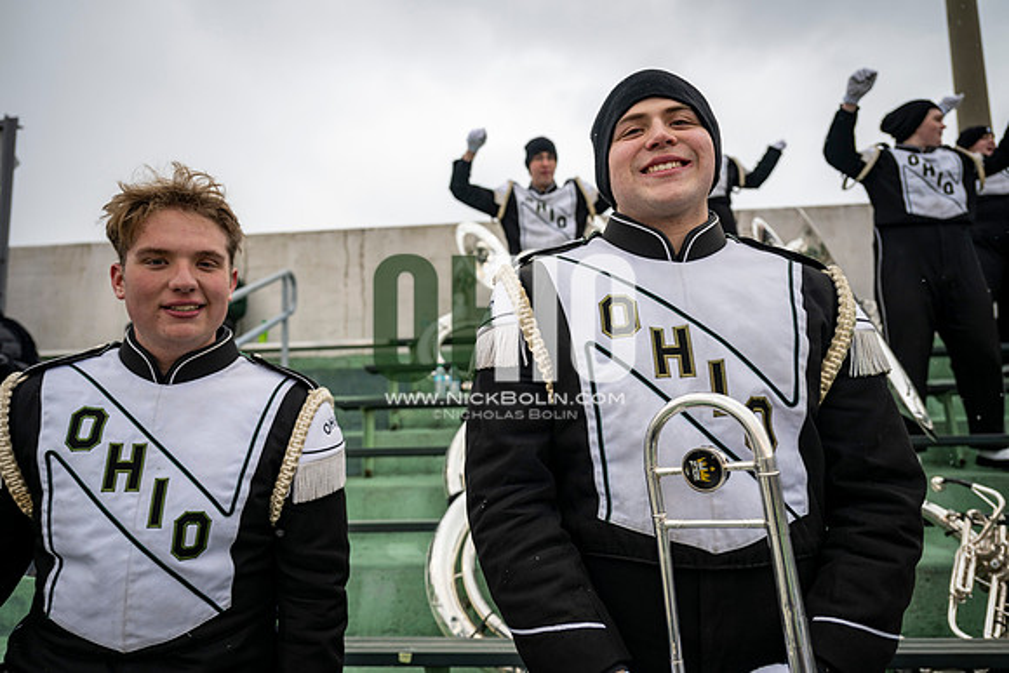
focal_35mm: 24
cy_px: 336
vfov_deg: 53.2
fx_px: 673
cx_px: 504
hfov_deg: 73.7
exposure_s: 1/500
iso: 160
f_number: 2.8
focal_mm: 24
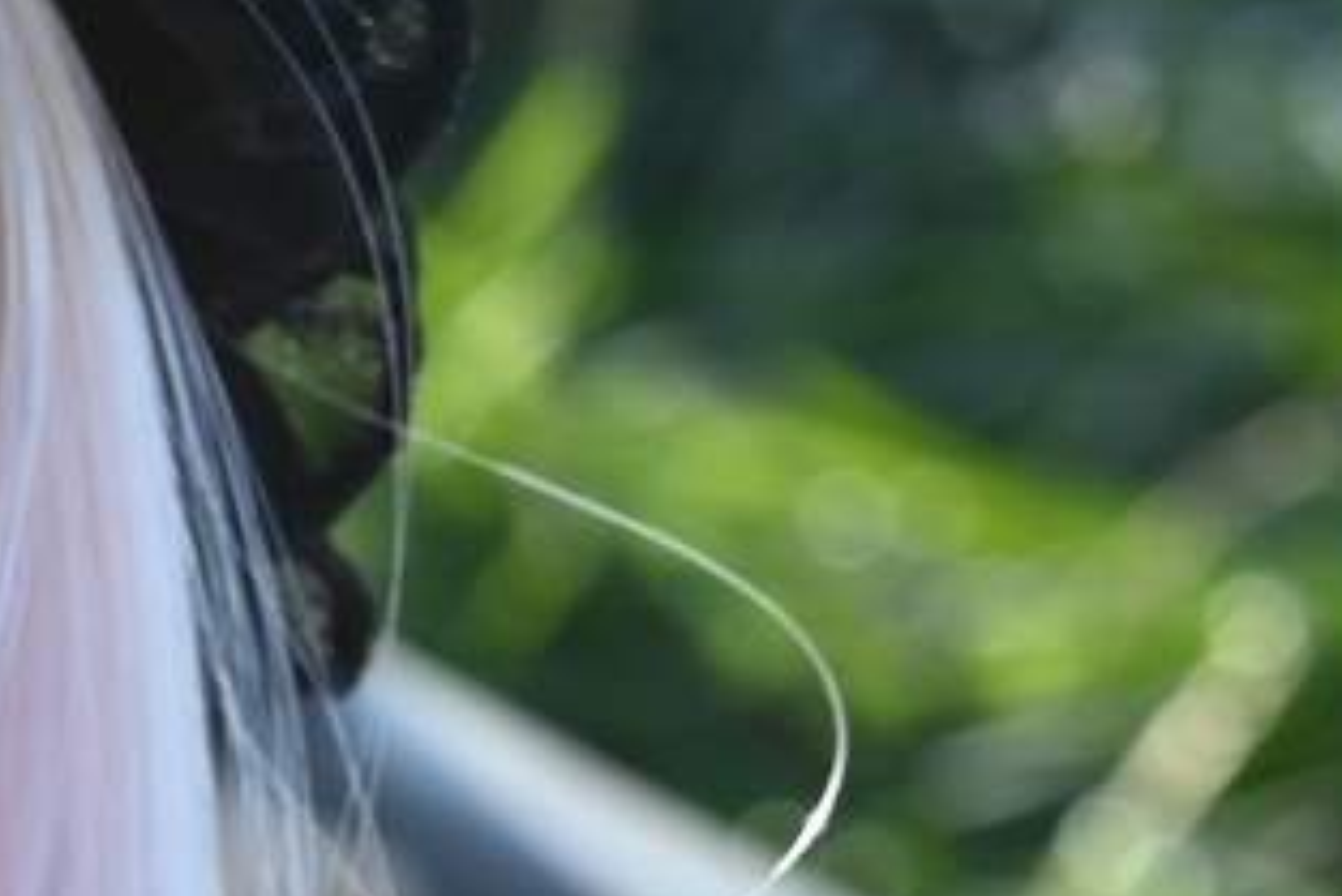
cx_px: -622
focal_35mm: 230
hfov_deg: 8.7
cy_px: 1059
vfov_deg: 6.0
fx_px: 8577
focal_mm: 40
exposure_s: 1/60
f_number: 8
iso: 110
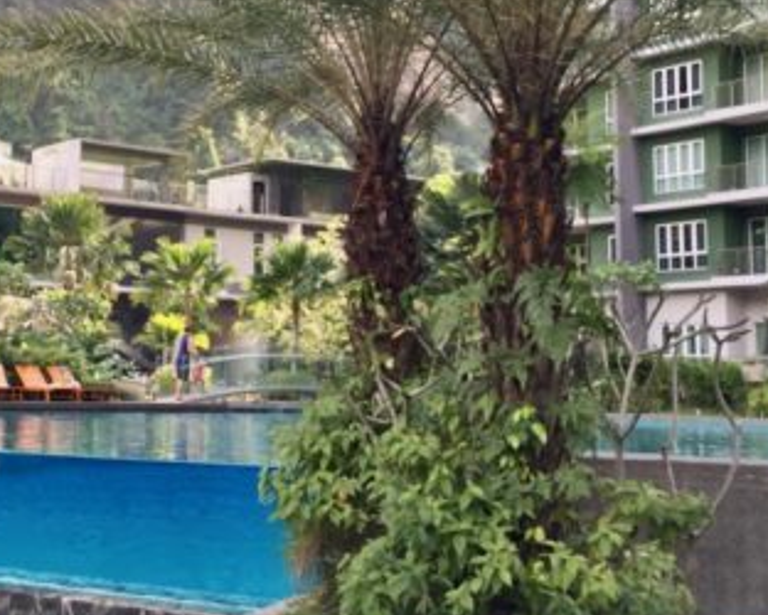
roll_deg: -1.4
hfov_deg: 31.9
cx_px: 204
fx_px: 1319
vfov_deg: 26.1
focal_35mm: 58
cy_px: 204
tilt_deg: +7.7
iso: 32
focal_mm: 4.15
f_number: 2.2
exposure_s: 1/241
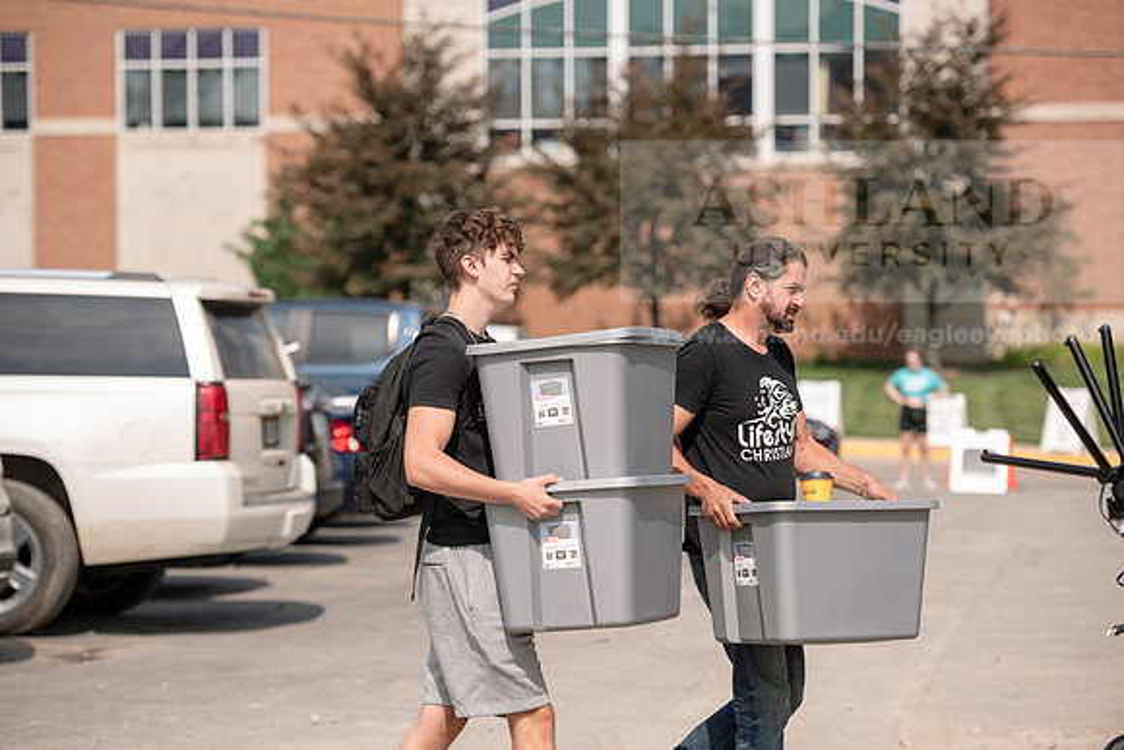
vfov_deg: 11.8
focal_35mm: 116
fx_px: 3622
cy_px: 375
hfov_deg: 17.6
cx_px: 562
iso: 64
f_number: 3.5
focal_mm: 116
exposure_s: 1/800
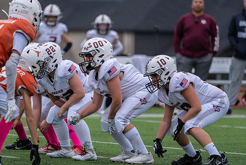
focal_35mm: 544
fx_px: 3721
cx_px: 111
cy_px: 87
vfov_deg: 2.5
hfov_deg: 3.8
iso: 4000
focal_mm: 400
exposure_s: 1/1000
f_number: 5.6
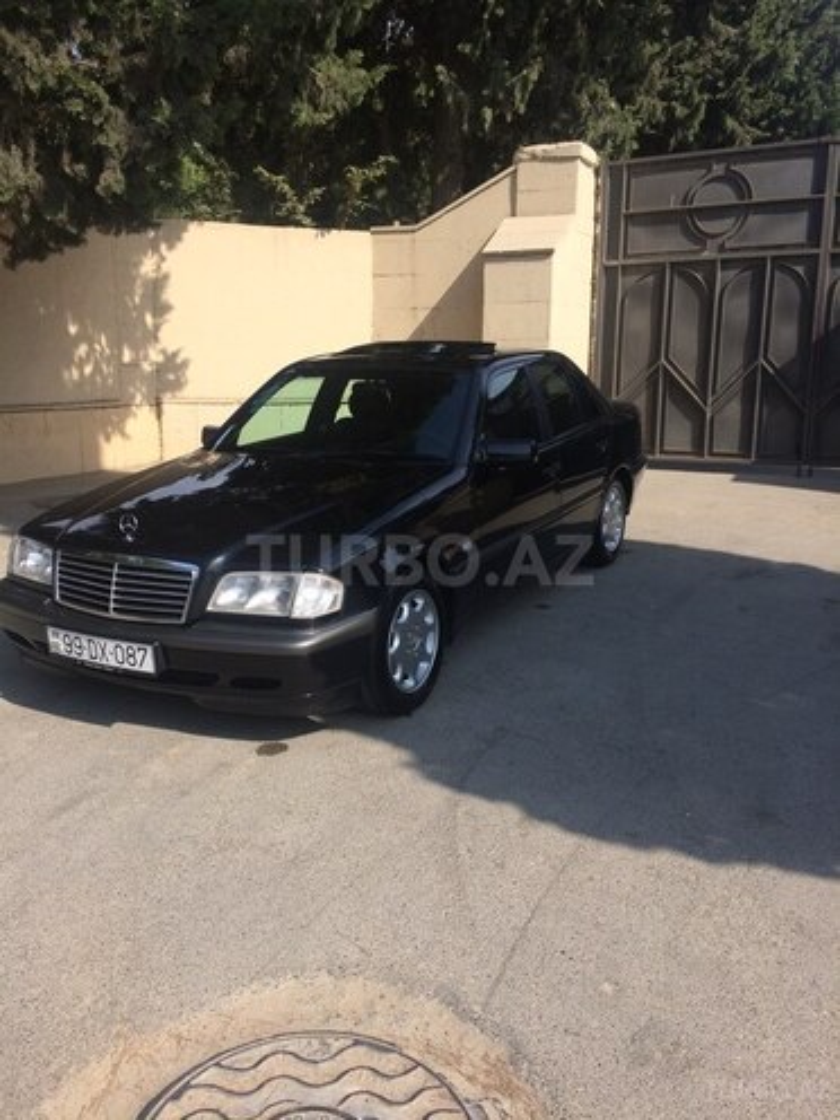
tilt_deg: -14.9
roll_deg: -0.9
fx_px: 938
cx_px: 420
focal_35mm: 29
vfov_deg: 61.7
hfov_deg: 48.2
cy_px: 560
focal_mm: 4.15
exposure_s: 1/1642
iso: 32
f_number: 2.2
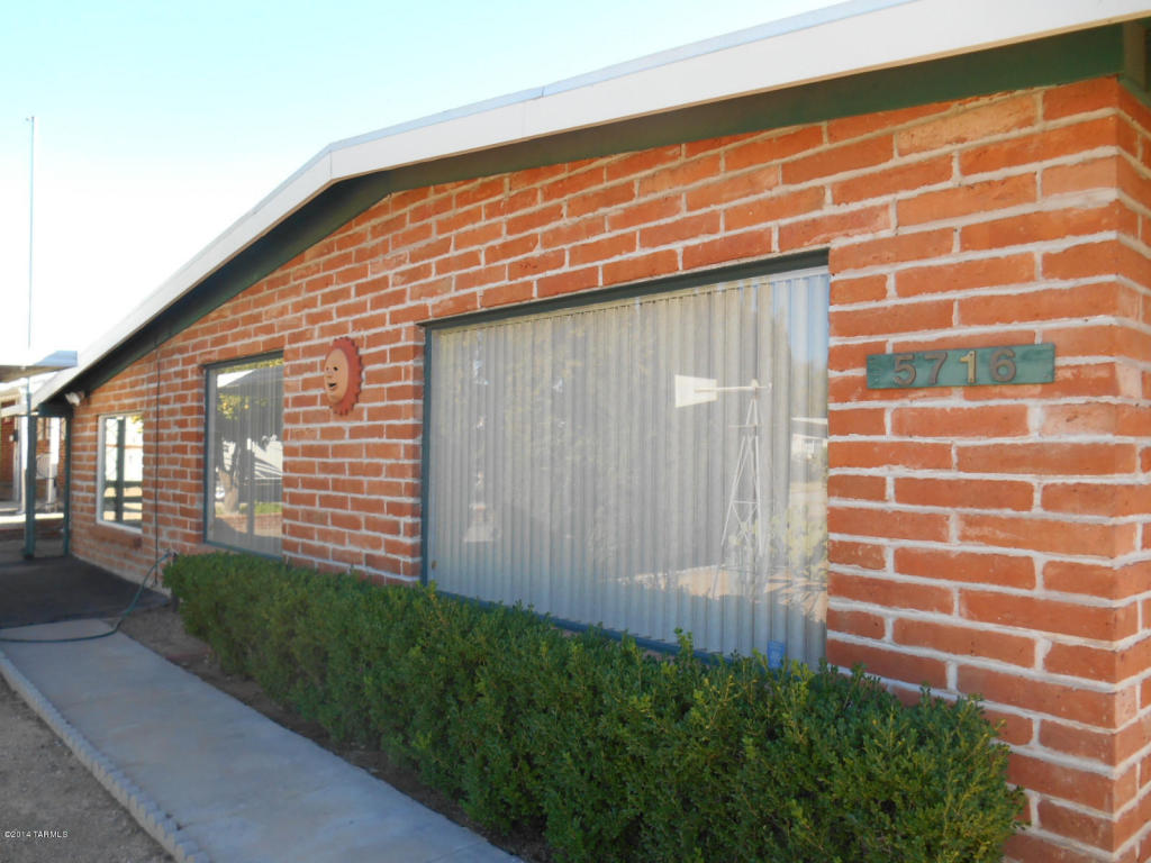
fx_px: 865
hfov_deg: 67.3
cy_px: 432
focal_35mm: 26
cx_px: 576
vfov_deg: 53.1
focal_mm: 4.7
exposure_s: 1/160
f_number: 3.4
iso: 80
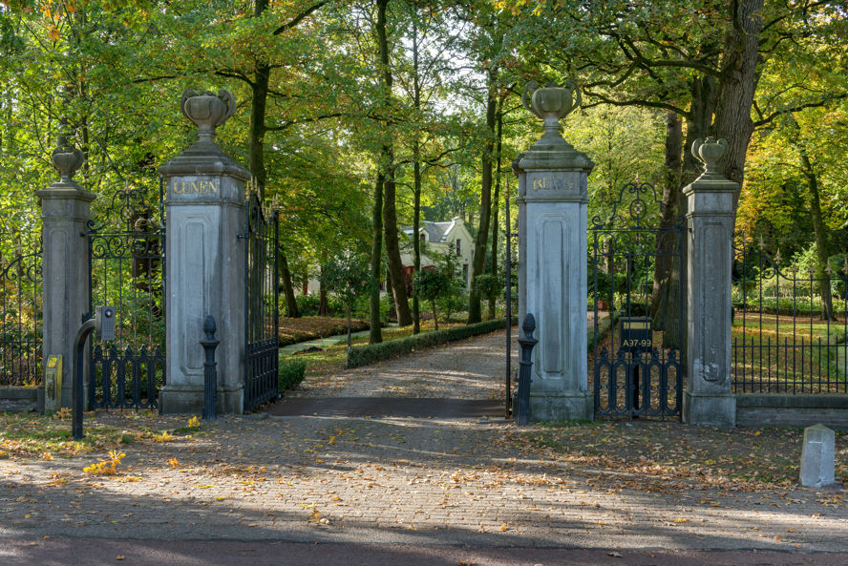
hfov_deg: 50.7
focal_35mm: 38
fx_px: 896
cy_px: 283
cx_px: 424
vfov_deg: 35.1
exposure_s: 1/50
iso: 100
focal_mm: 38
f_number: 11
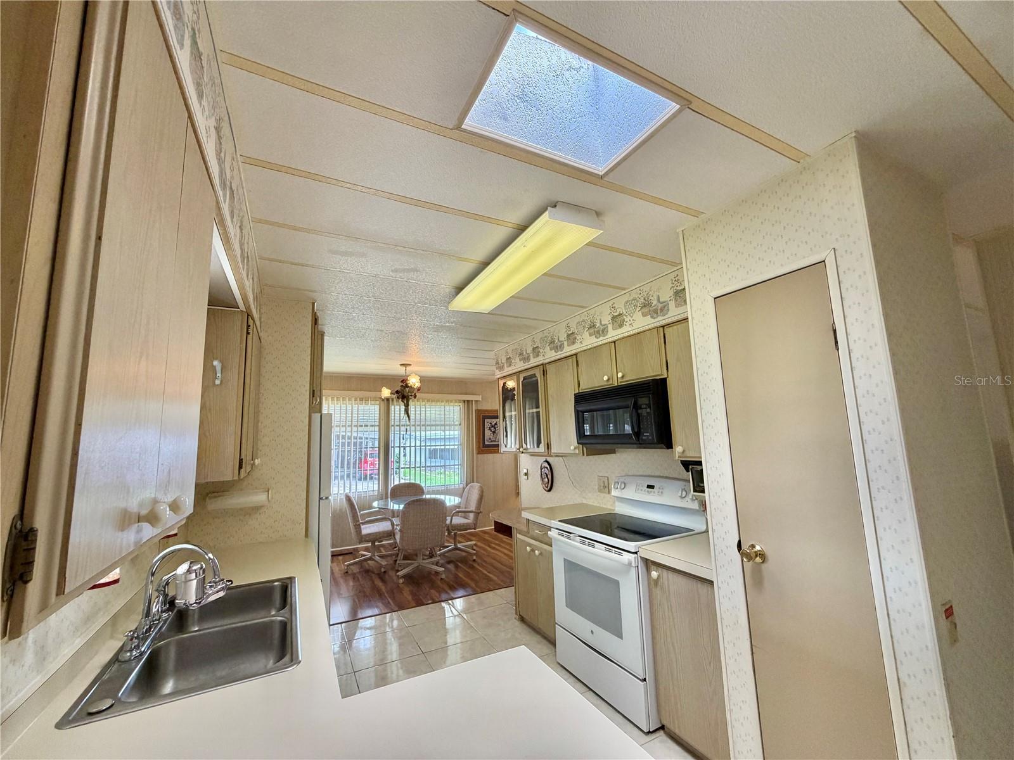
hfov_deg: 102.1
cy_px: 380
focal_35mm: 14
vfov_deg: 85.7
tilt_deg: +7.7
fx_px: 410
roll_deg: +1.8
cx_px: 507
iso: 200
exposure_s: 1/120
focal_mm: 2.22
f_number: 2.2
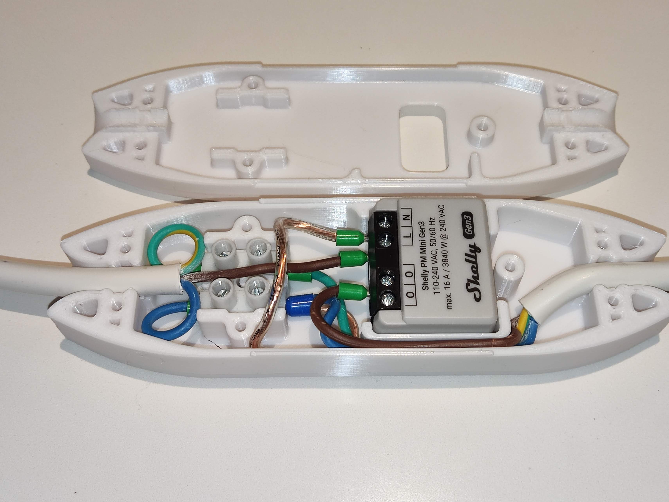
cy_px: 218
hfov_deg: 45.7
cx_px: 360
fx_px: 792
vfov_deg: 35.1
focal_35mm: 41
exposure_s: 1/50
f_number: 1.79
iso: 143
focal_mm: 4.71
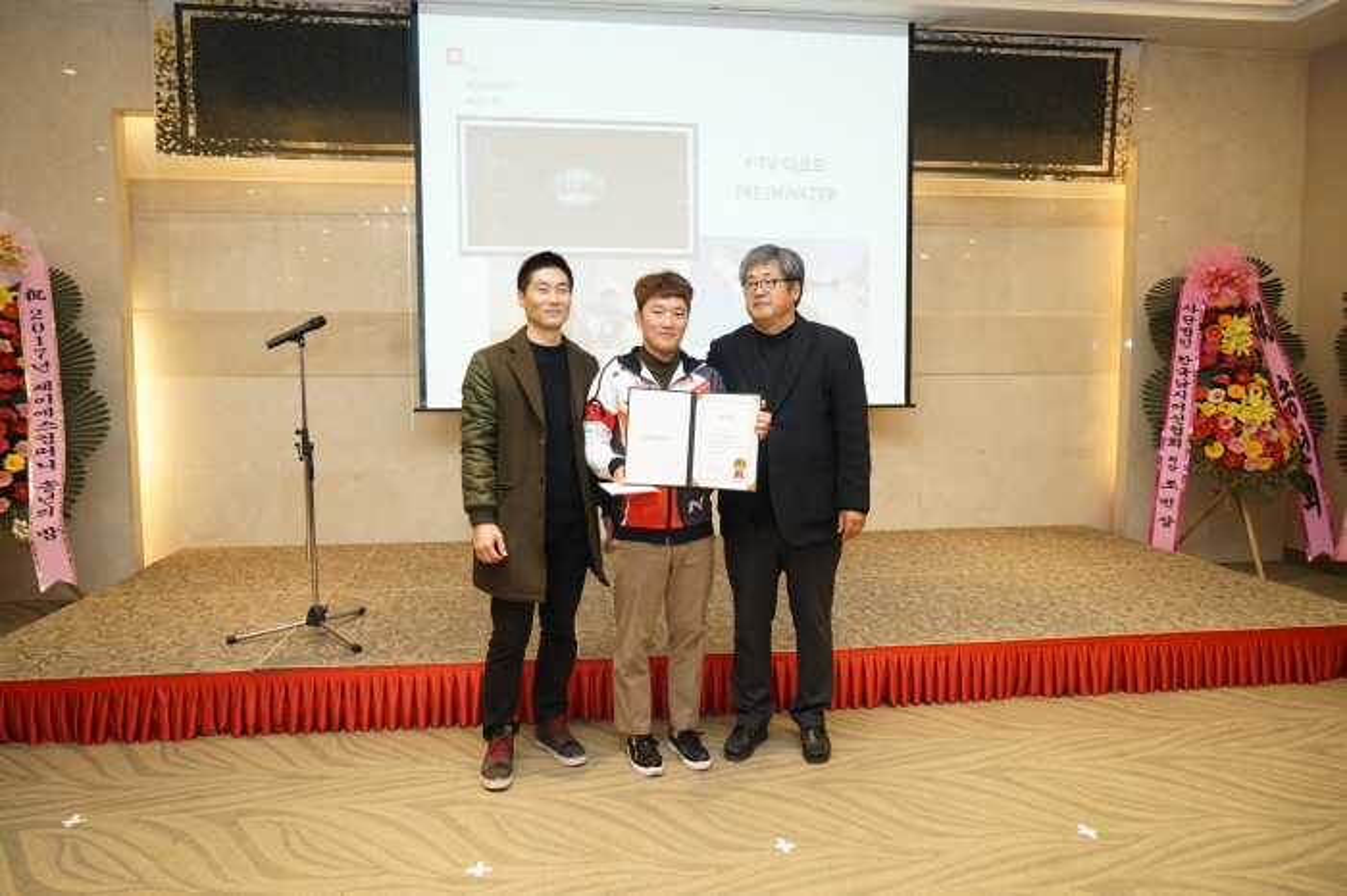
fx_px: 898
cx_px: 674
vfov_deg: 53.1
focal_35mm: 24
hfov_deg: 73.8
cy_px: 448
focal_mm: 24
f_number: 5.6
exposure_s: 1/125
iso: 1600
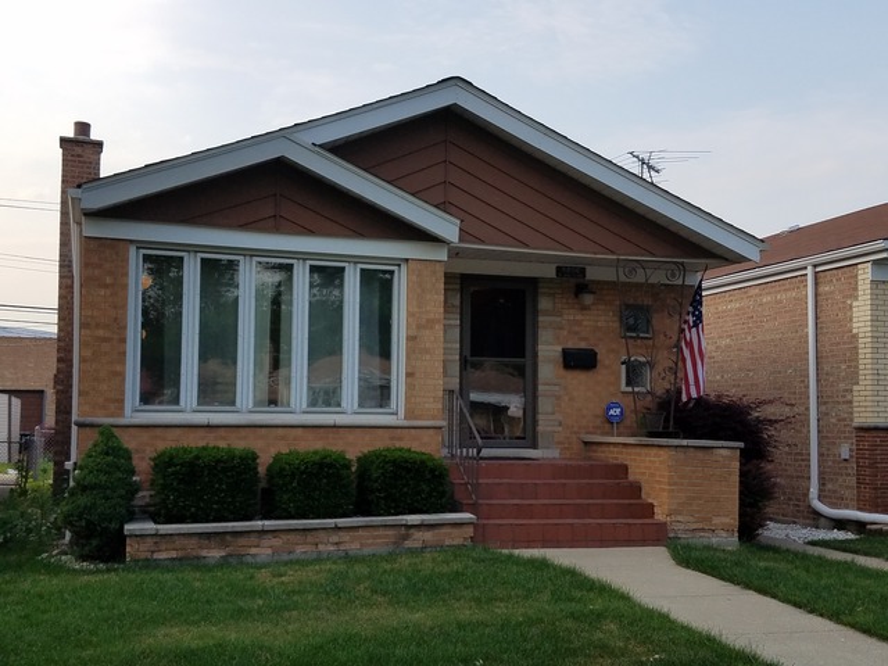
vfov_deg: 53.1
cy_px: 333
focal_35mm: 26
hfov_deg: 67.3
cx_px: 444
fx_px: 667
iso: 50
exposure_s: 1/1256
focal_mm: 4.2
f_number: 1.7
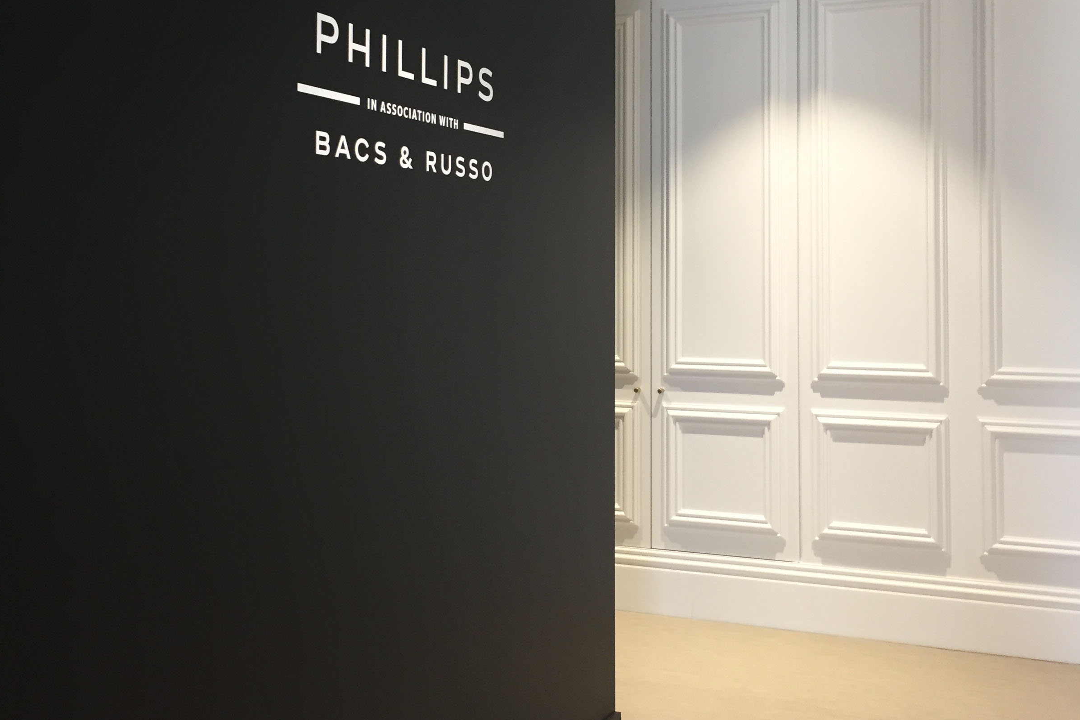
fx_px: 1230
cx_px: 548
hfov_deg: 47.4
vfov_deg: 32.4
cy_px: 239
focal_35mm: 41
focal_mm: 4.15
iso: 125
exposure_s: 1/33
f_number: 2.2
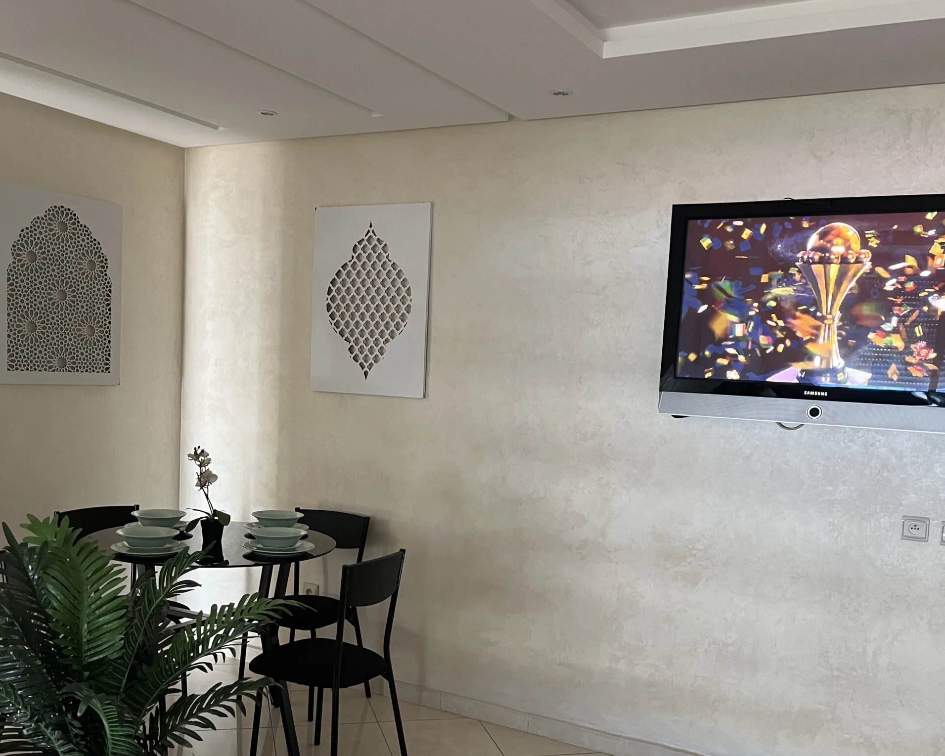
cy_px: 466
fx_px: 951
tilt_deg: -4.1
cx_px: 473
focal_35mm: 34
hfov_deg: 52.8
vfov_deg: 43.1
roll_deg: -2.4
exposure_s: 1/71
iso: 125
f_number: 1.6
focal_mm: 5.1
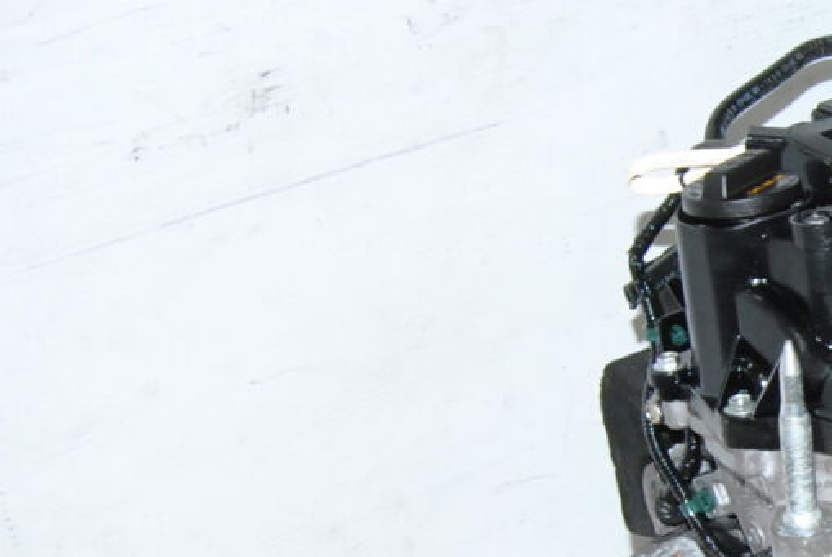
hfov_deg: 20.1
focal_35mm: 90
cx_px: 1190
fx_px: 2073
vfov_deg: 15.1
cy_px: 509
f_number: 13
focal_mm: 19
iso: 800
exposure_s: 1/200
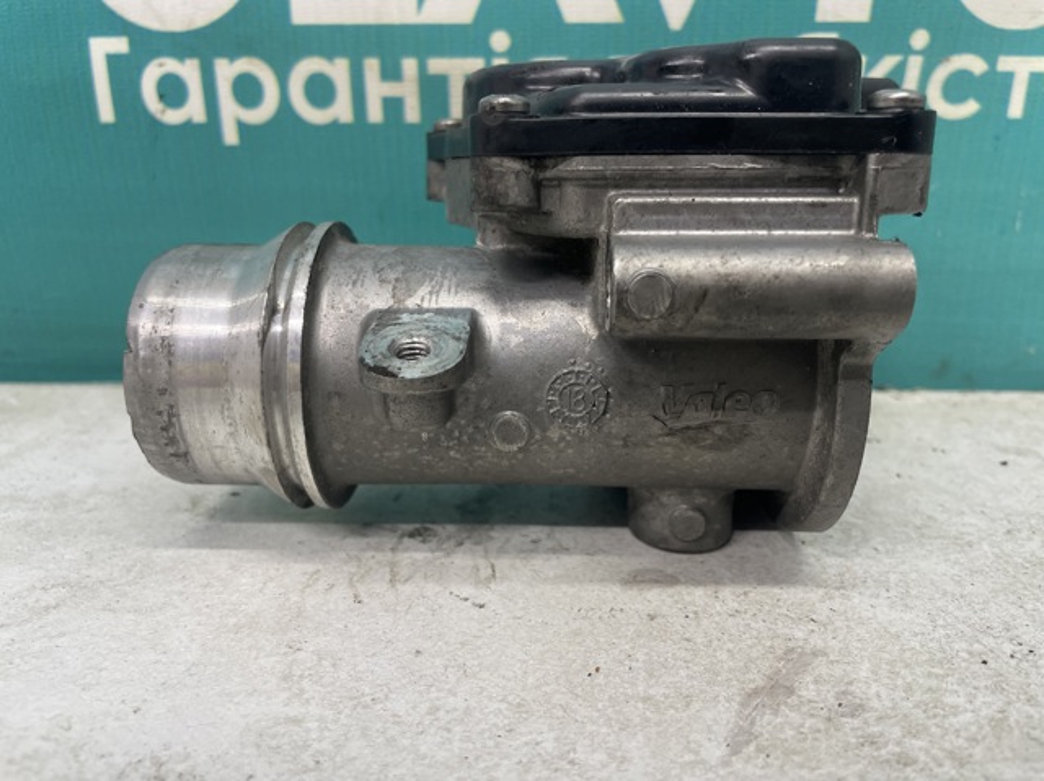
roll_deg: +0.4
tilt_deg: -19.0
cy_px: 390
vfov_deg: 53.0
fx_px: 784
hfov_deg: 67.3
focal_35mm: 26
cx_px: 522
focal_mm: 4.2
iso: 125
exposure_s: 1/100
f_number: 1.6
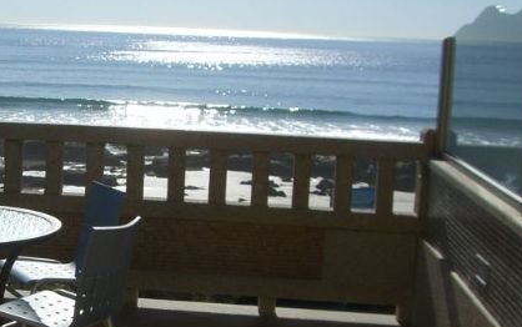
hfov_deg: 25.8
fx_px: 1096
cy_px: 261
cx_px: 37
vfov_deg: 16.8
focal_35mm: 77
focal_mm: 6.2
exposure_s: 1/2000
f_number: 4.3
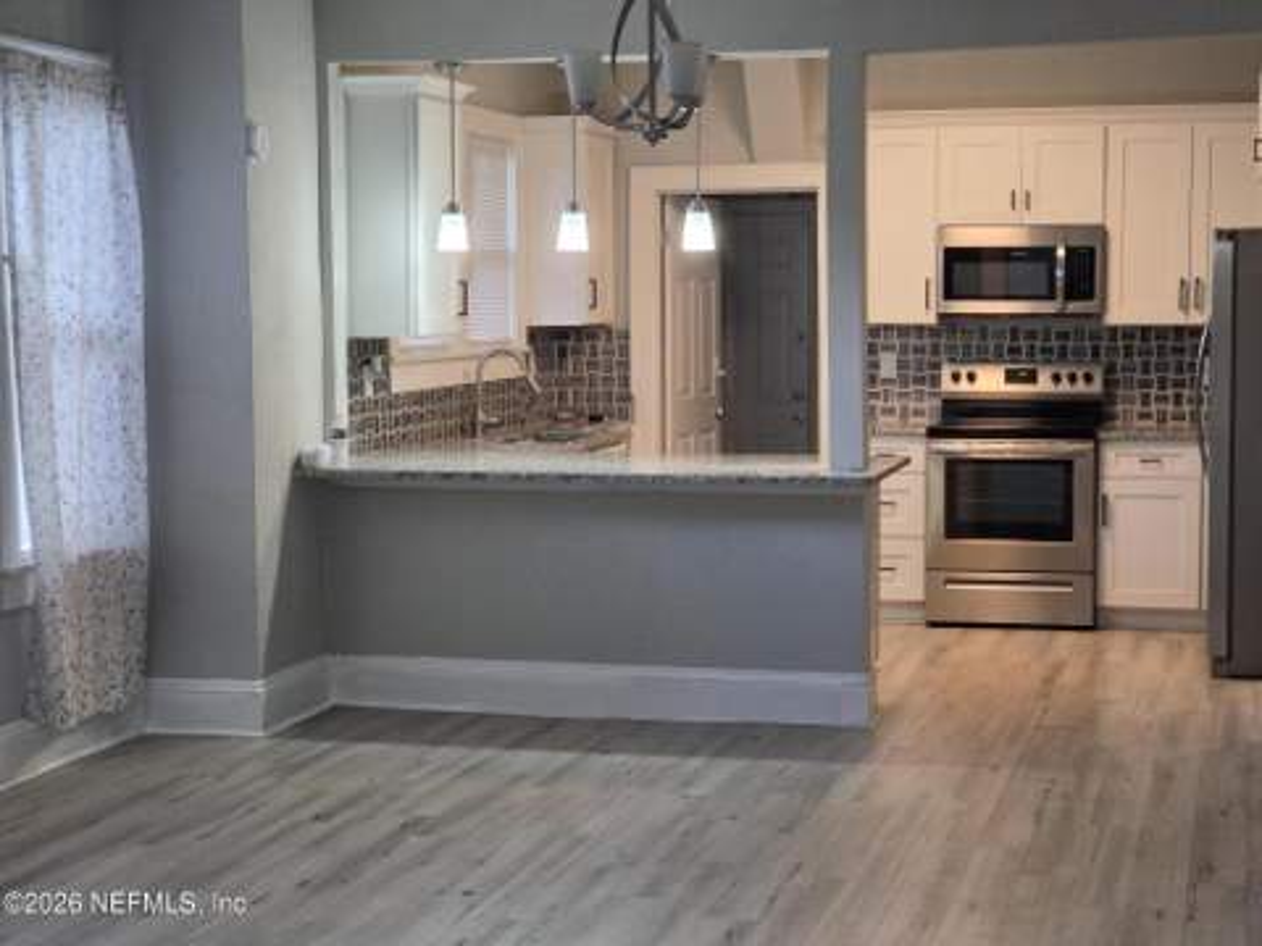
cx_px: 631
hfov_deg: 28.2
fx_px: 2516
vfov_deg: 21.3
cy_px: 473
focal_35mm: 69
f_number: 2.4
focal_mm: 7
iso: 320
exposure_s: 1/120
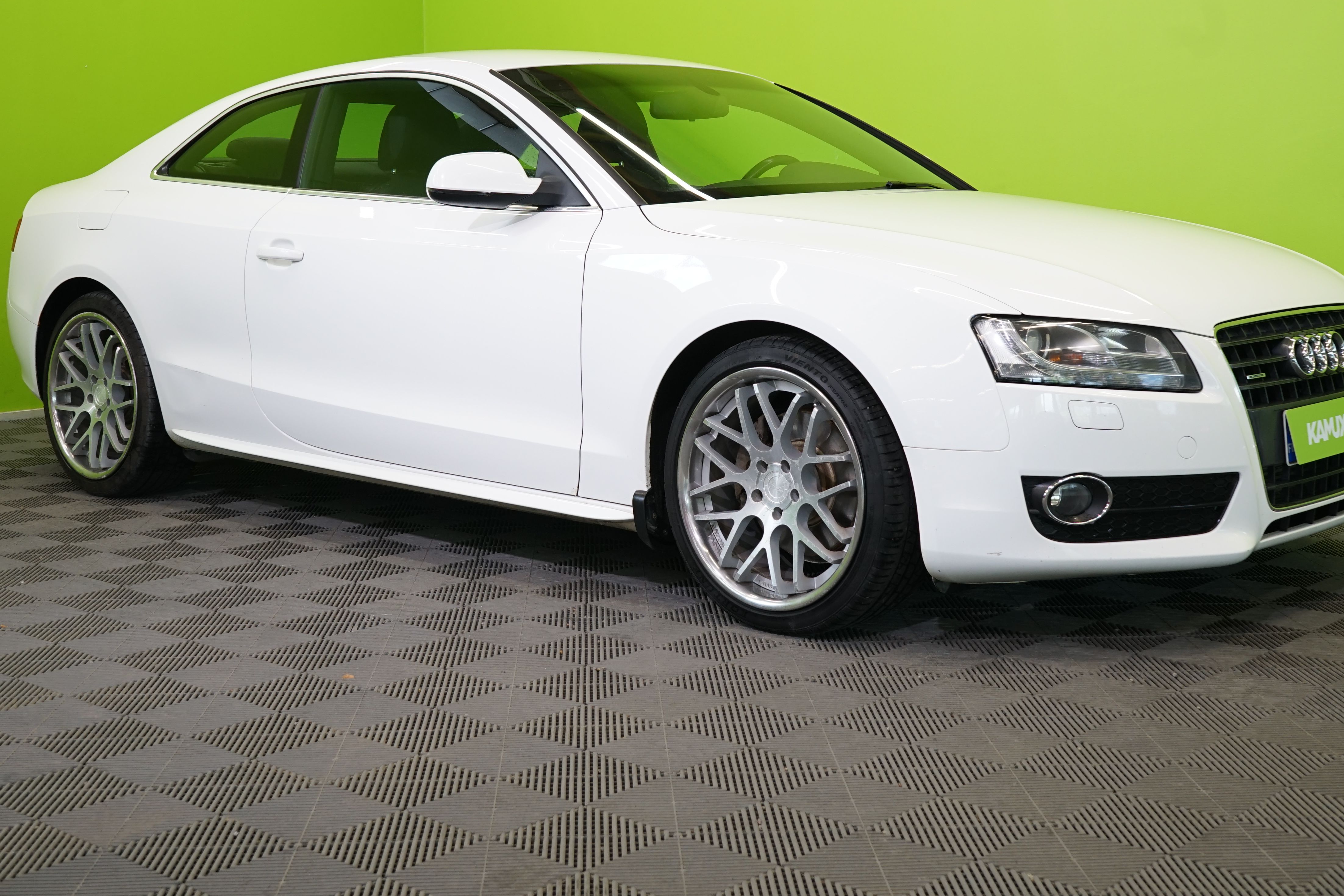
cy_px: 314
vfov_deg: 27.4
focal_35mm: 49
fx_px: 1829
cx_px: 700
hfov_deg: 40.3
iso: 500
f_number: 6.3
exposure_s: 1/40
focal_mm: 36
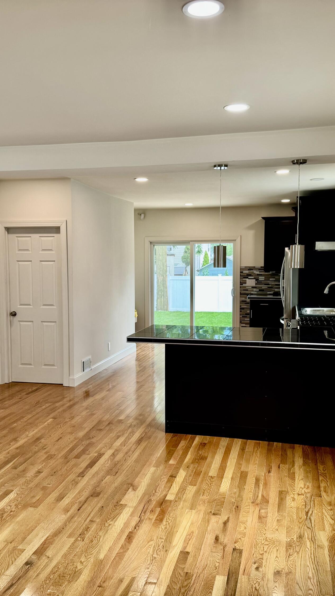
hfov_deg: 33.7
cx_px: 151
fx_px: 553
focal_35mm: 35
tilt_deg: -5.6
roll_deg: +0.4
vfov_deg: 56.6
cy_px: 298
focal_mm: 6.76
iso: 125
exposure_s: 1/120
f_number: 1.78
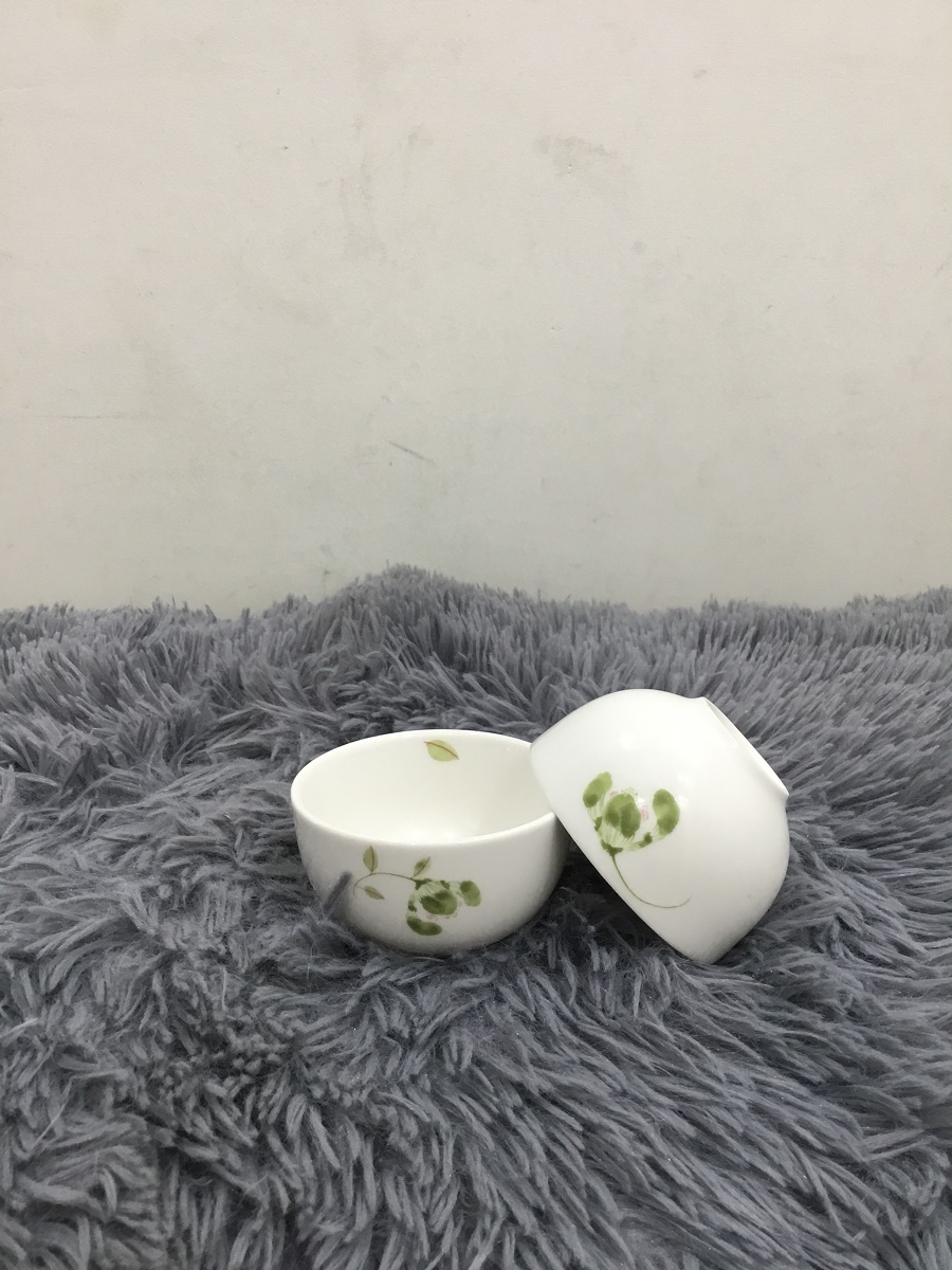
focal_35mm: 31
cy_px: 635
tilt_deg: -16.7
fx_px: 1137
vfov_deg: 58.4
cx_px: 476
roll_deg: +2.1
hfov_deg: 45.4
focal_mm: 3.3
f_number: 2.4
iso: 100
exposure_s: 1/33
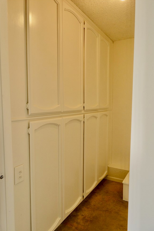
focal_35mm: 26
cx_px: 81
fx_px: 167
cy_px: 119
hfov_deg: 49.5
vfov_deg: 69.4
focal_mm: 4.3
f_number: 3.3
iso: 80
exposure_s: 1/100
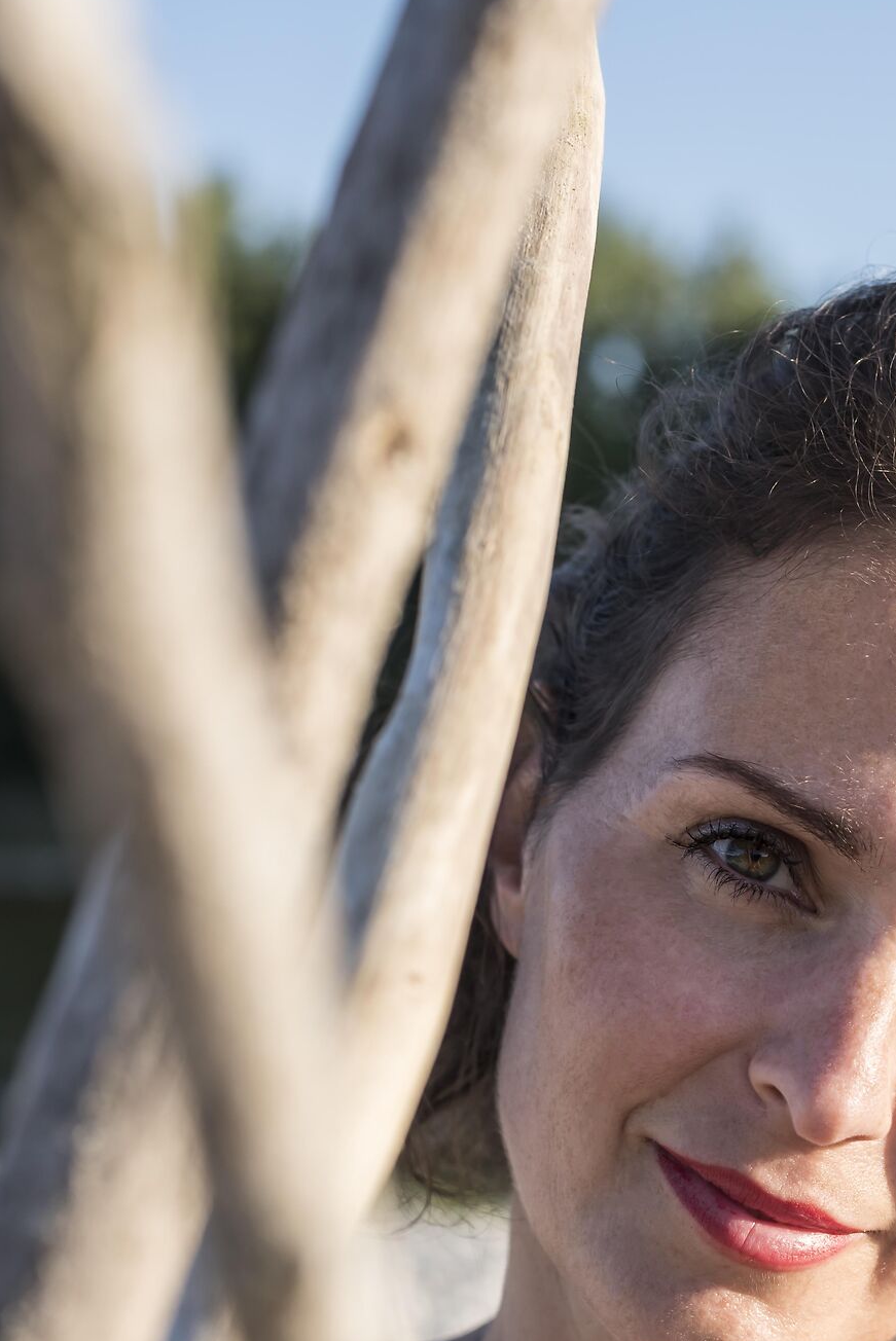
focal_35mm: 92
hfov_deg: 14.8
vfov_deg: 21.9
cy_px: 1055
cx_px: 756
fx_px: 3430
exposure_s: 1/1000
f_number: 4.5
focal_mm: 50
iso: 320
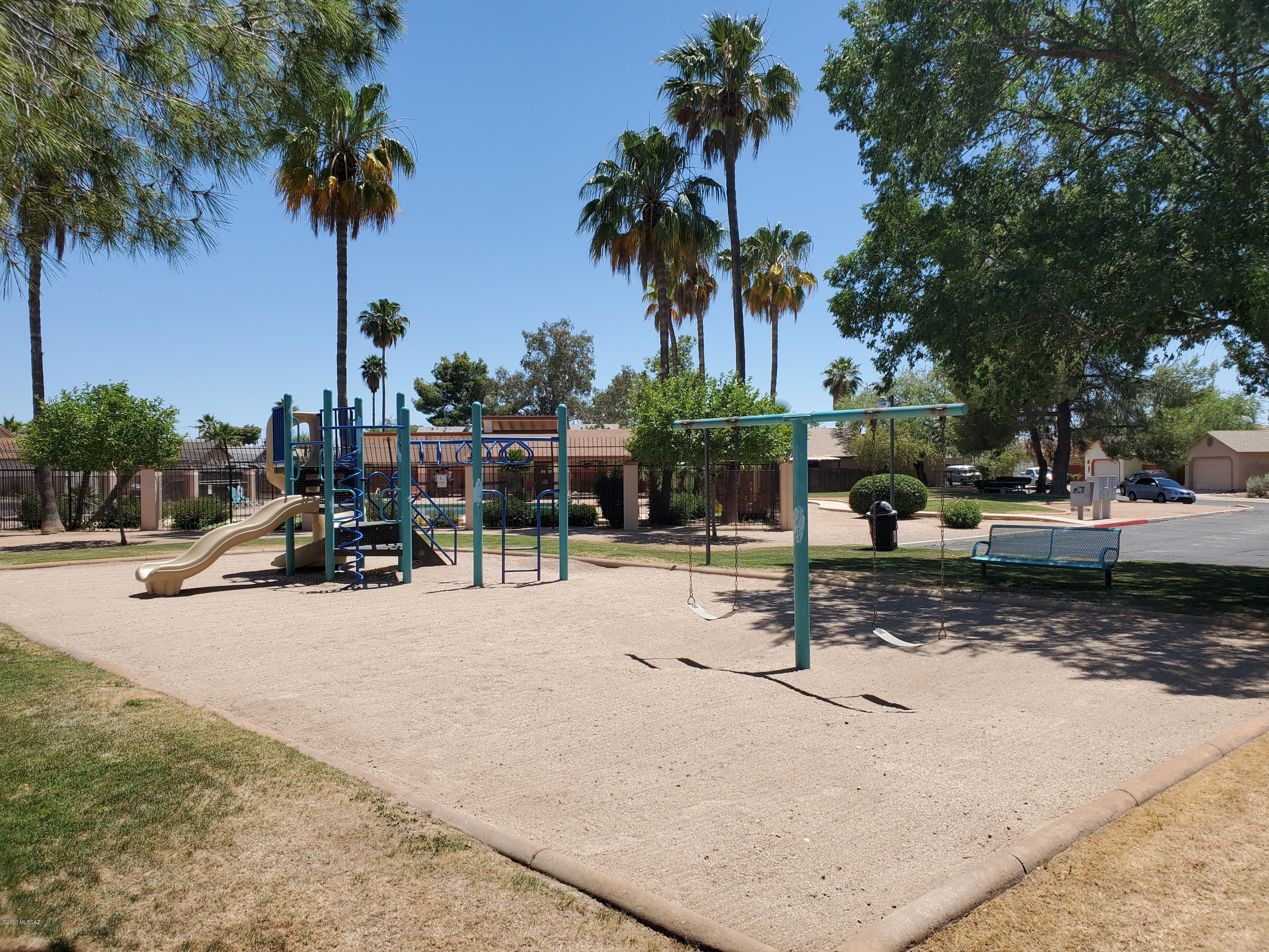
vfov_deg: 53.1
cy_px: 476
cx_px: 634
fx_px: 953
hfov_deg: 67.3
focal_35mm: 26
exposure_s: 1/1707
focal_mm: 4.3
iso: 50
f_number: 2.4
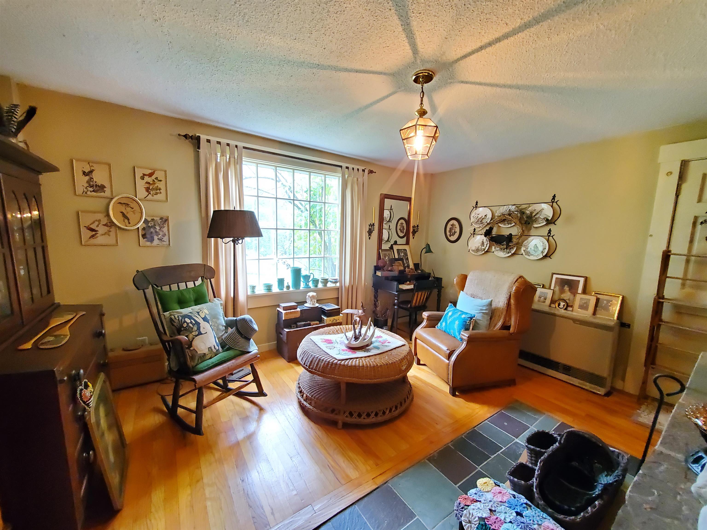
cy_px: 265
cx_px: 354
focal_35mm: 13
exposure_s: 1/12
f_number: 2.2
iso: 1000
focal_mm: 1.8
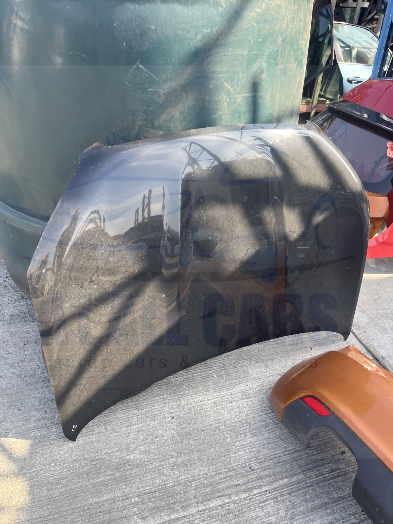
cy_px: 262
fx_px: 394
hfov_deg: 53.1
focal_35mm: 26
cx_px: 196
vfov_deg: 67.3
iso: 50
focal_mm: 5.1
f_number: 1.6
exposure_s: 1/393
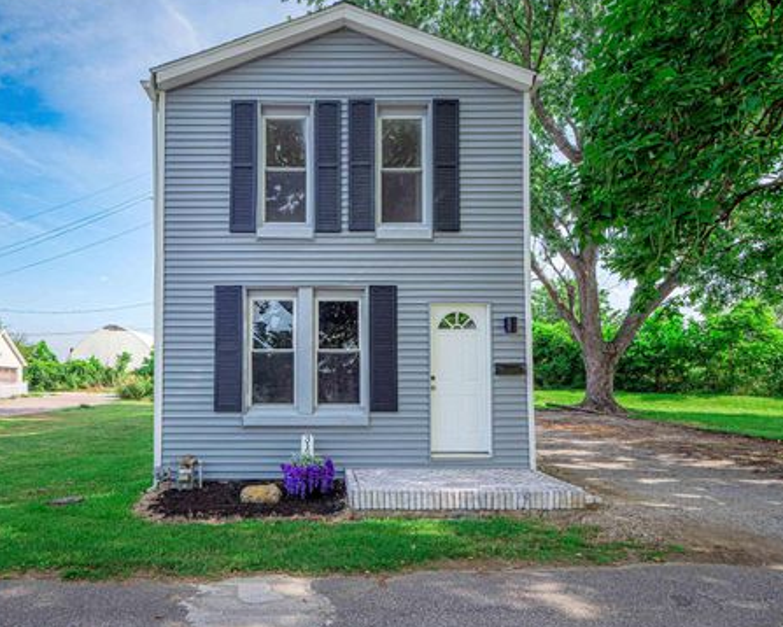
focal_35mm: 24
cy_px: 306
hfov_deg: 70.2
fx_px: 556
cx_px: 364
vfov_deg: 58.8
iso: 200
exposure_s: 1/500
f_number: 4.5
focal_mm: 11
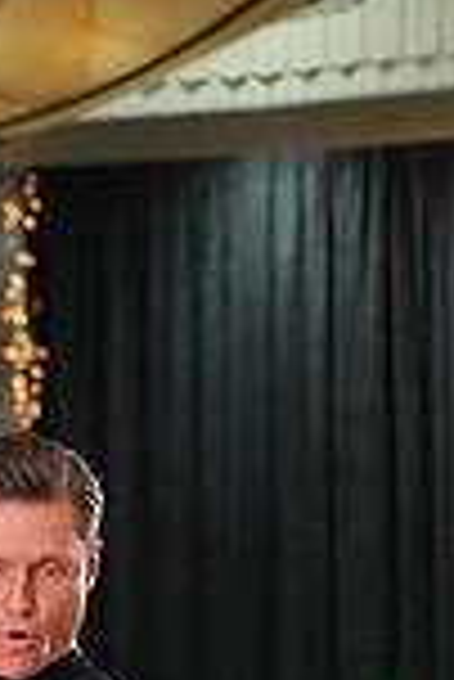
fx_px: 7888
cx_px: 438
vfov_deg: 4.9
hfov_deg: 3.3
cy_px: 1180
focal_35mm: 418
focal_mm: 109
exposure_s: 1/200
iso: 3200
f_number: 5
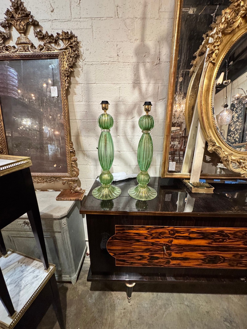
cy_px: 164
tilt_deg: -16.4
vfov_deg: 102.1
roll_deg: +1.2
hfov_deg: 85.7
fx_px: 133
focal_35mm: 14
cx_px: 124
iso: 320
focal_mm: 2.22
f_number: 2.2
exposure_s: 1/60
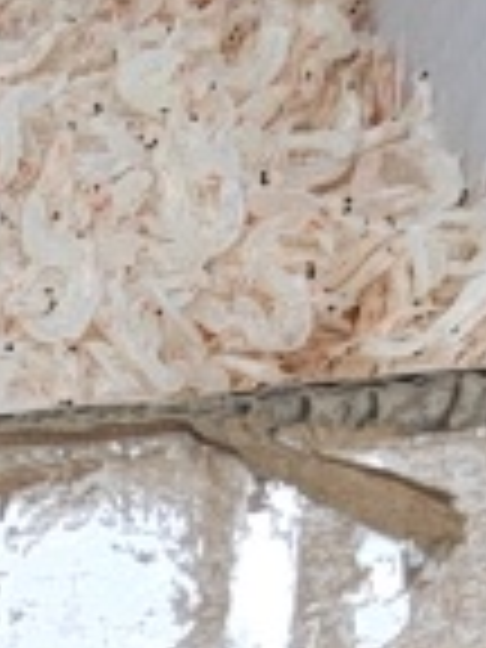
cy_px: 1397
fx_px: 3182
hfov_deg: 7.9
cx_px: -796
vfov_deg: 10.5
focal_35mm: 170
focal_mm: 5.52
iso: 869
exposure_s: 1/100
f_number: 1.9
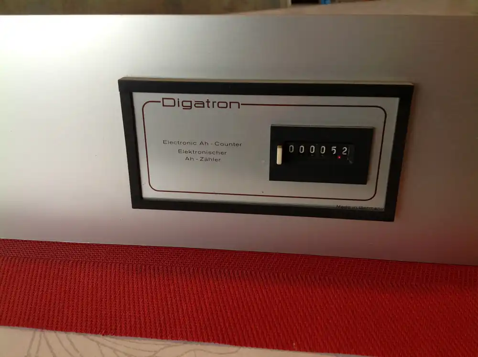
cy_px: 178
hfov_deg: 52.7
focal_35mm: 35
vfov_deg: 40.6
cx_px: 239
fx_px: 482
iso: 64
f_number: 2.4
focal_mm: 4.28
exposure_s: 1/40
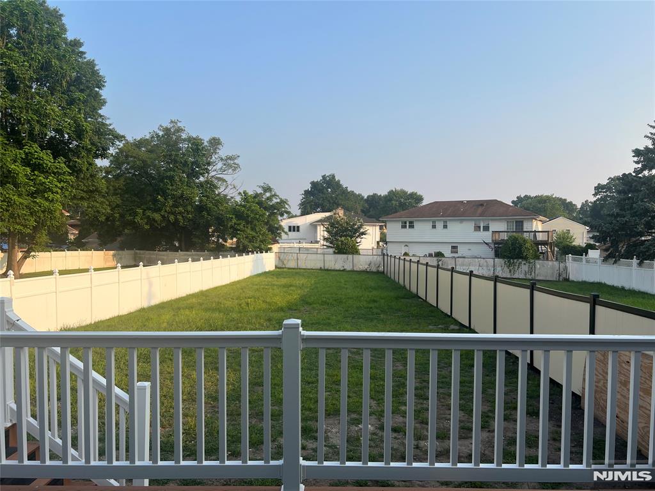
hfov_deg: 67.3
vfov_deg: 53.1
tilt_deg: -1.4
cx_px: 328
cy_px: 246
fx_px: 492
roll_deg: -0.6
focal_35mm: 26
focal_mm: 5.7
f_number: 1.5
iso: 50
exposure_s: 1/2083
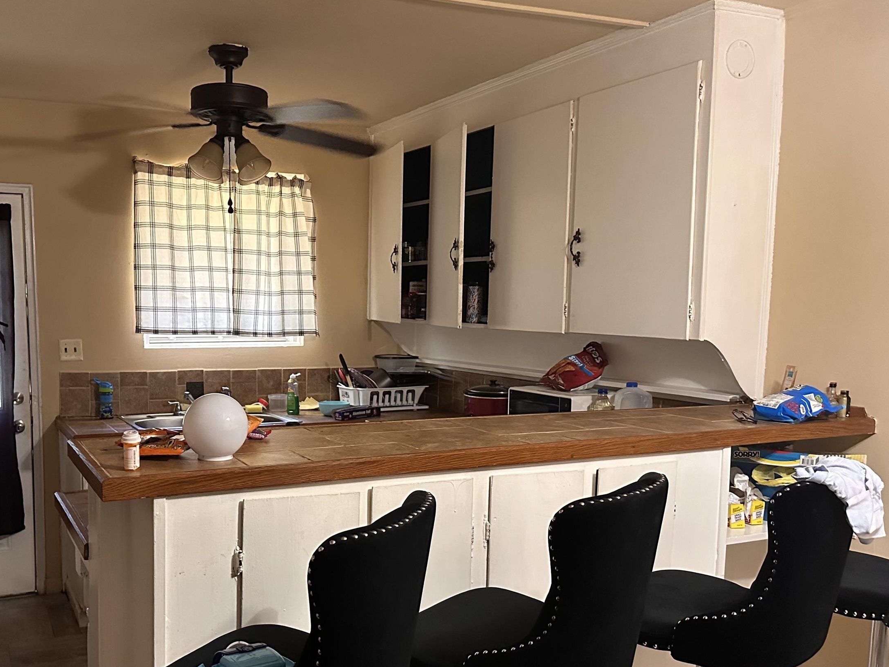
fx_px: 873
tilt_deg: -6.0
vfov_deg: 41.6
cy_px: 407
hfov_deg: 53.2
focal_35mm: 34
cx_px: 321
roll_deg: -0.3
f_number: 1.78
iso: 800
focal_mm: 6.86
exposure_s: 1/60
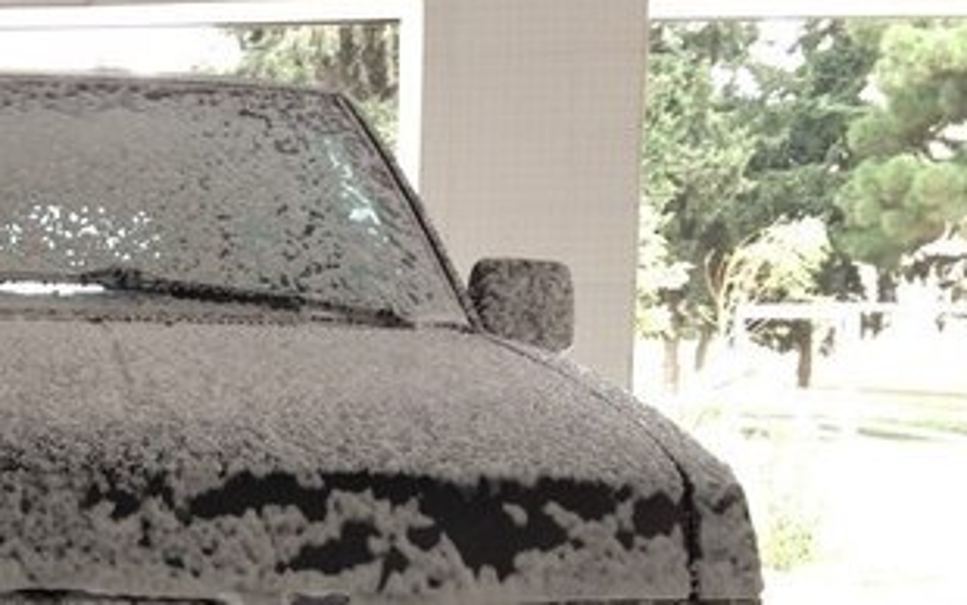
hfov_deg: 25.1
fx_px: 2083
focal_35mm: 79
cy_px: 638
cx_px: 31
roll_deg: +1.1
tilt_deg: -9.2
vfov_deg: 16.1
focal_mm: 4.28
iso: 50
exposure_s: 1/24
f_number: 2.4
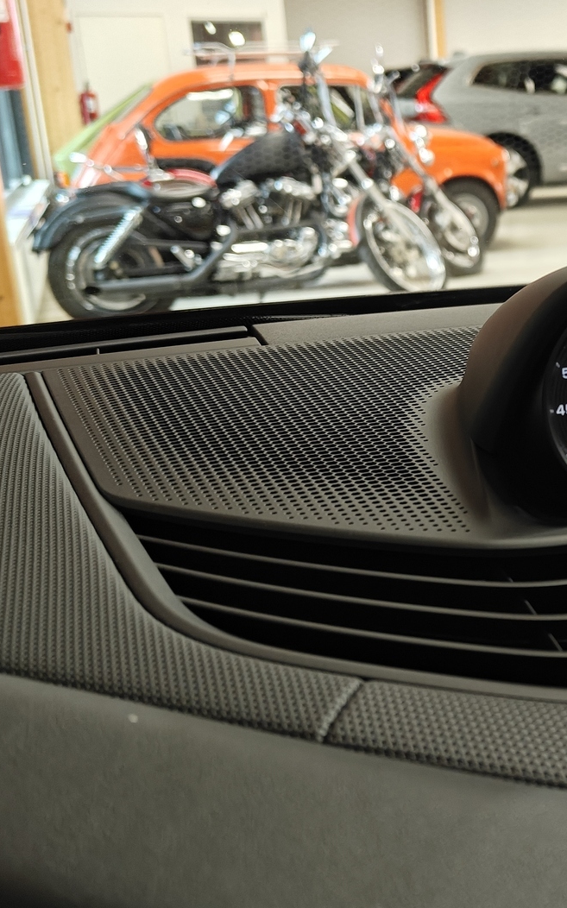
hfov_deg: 26.5
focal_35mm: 45
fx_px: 1113
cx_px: 614
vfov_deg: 44.4
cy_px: 459
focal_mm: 5.59
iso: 125
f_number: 1.8
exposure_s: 1/50
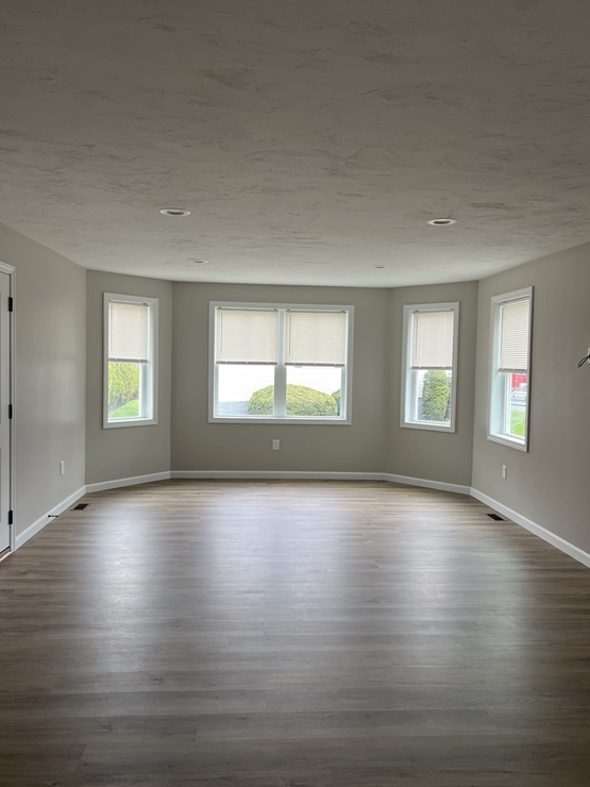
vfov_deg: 65.3
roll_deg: -0.5
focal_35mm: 27
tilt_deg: -1.7
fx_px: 614
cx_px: 292
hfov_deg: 51.4
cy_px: 388
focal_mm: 5.7
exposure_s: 1/121
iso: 50
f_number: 1.5
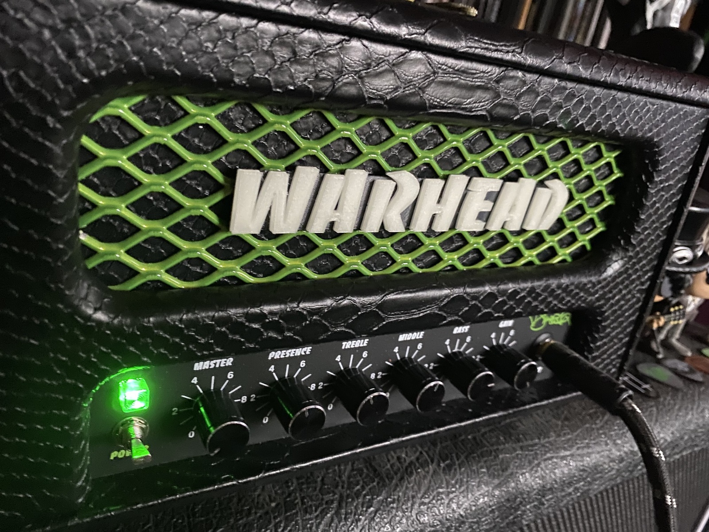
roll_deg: -9.1
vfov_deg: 53.1
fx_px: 533
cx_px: 354
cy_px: 266
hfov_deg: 67.3
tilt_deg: -21.0
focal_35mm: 26
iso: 800
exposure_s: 1/20
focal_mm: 4.25
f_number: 1.8
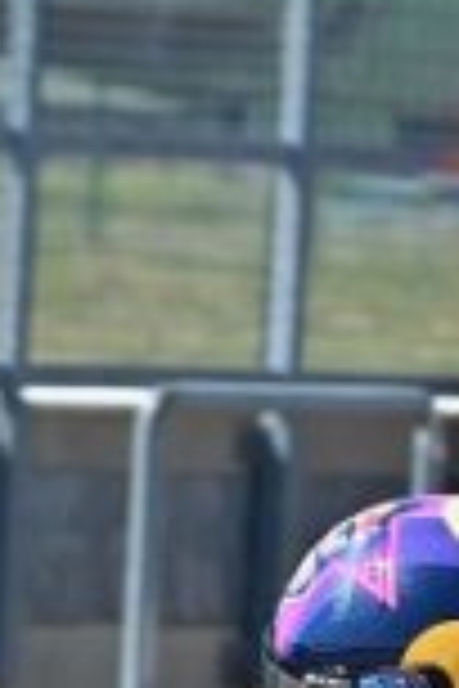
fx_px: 15968
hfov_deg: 1.6
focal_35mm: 835
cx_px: 824
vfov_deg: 2.5
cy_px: 1185
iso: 220
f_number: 5.6
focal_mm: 125
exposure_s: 1/1000
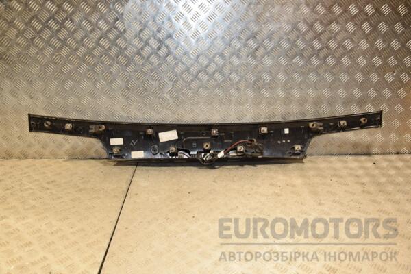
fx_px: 377
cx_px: 206
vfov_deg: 40.0
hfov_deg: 57.2
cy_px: 137
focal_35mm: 33
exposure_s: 1/200
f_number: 5.6
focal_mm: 22
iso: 800
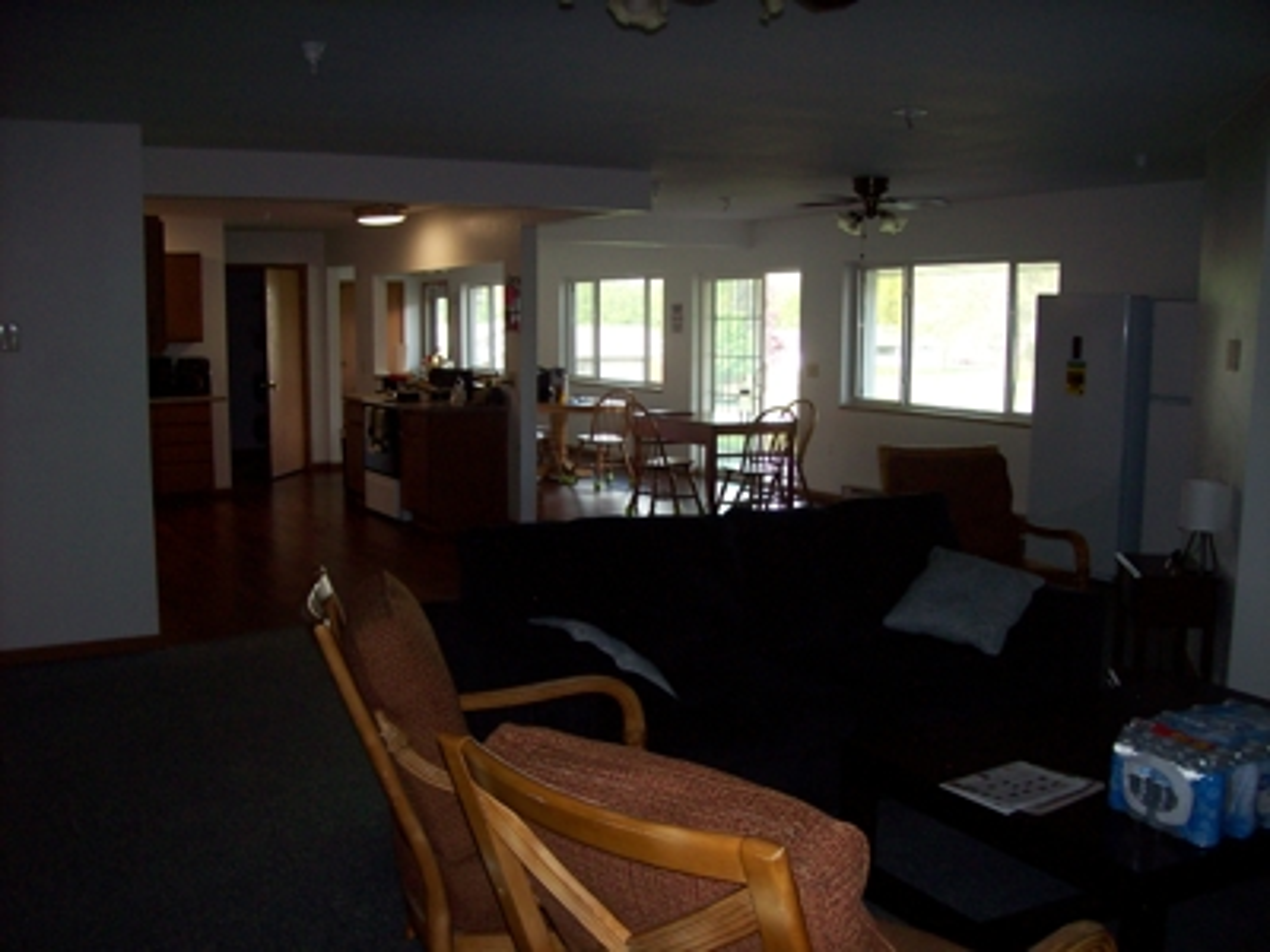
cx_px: 635
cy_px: 476
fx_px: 1321
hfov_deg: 51.4
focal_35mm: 36
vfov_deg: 39.7
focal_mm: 6
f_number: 2.7
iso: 80
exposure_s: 1/64
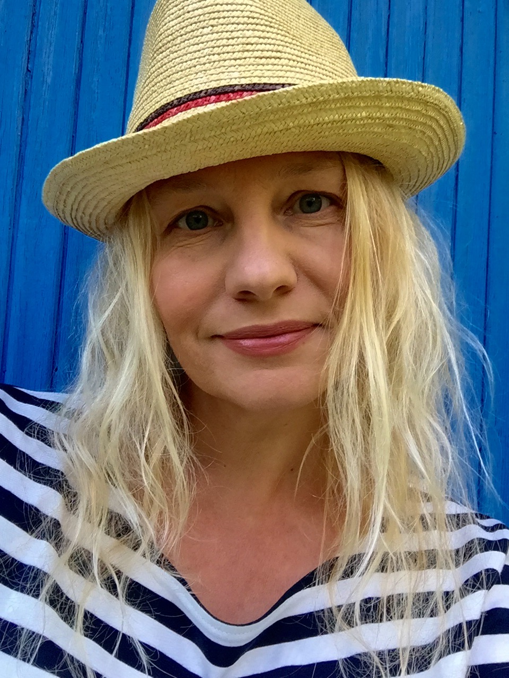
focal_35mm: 31
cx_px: 254
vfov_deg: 58.4
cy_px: 339
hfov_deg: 45.4
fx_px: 608
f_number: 2.2
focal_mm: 2.65
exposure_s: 1/50
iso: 40
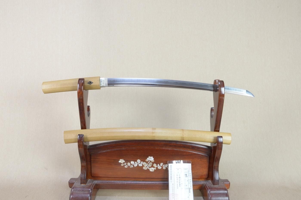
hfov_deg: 62.0
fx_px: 251
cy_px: 100
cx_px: 150
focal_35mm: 30
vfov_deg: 43.5
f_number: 11
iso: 400
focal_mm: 20
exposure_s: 1/1.6
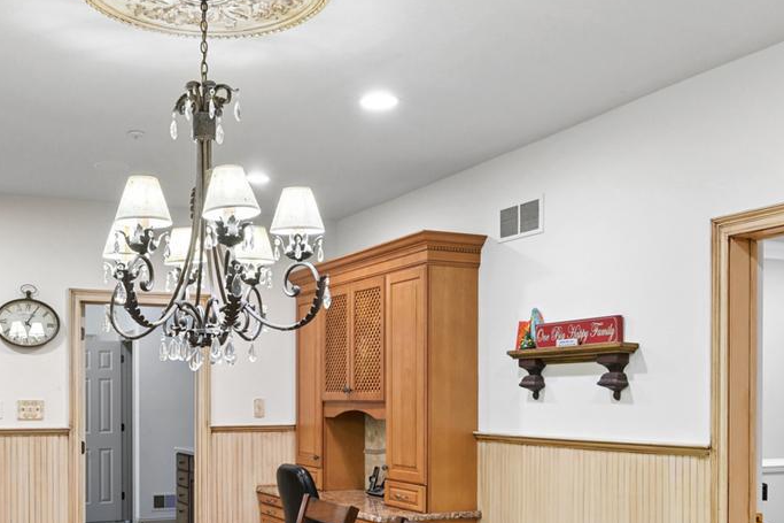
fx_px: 914
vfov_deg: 31.0
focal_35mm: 42
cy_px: 421
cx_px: 308
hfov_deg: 46.1
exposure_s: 1/6
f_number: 8
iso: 400
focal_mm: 14
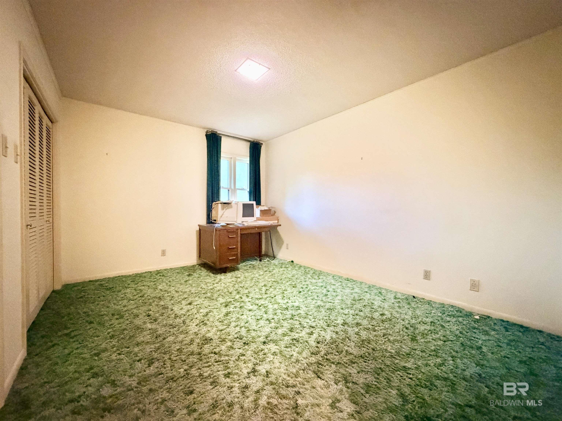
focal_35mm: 14
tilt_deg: -0.7
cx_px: 281
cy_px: 210
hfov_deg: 102.1
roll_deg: -0.7
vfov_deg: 85.7
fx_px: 227
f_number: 2.2
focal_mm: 2.22
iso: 1600
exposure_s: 1/40
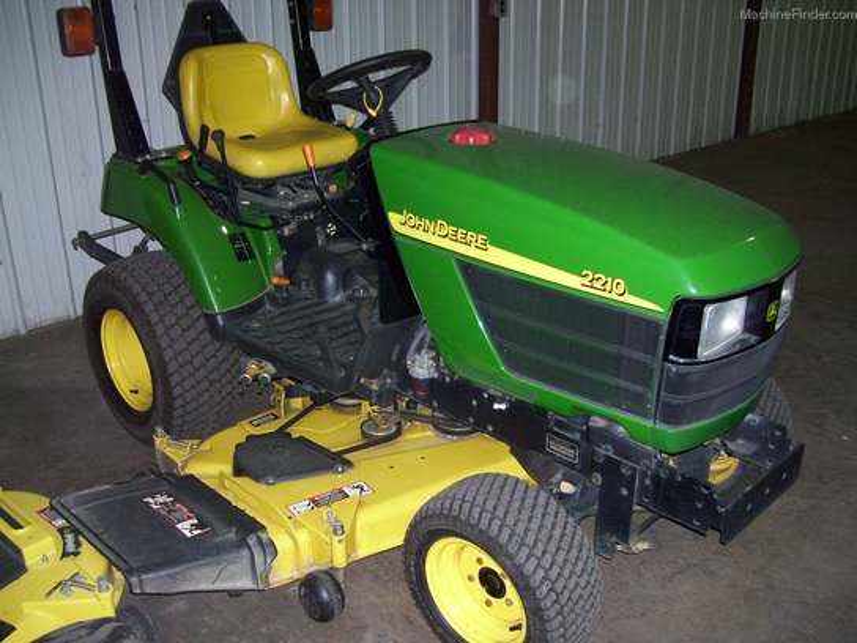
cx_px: 428
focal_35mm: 36
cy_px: 322
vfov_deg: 39.7
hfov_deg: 51.4
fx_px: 891
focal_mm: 6
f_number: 2.7
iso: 200
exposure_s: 1/60
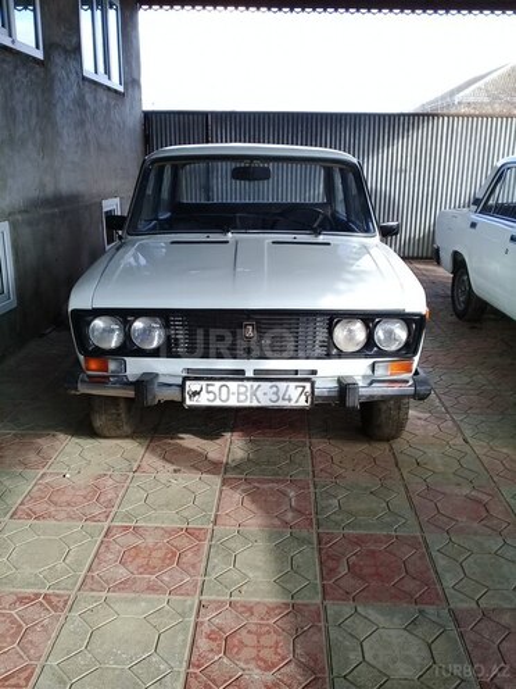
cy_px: 344
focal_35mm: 31
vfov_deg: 58.4
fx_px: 616
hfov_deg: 45.4
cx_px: 258
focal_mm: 3.3
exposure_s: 1/185
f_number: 2.2
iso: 50
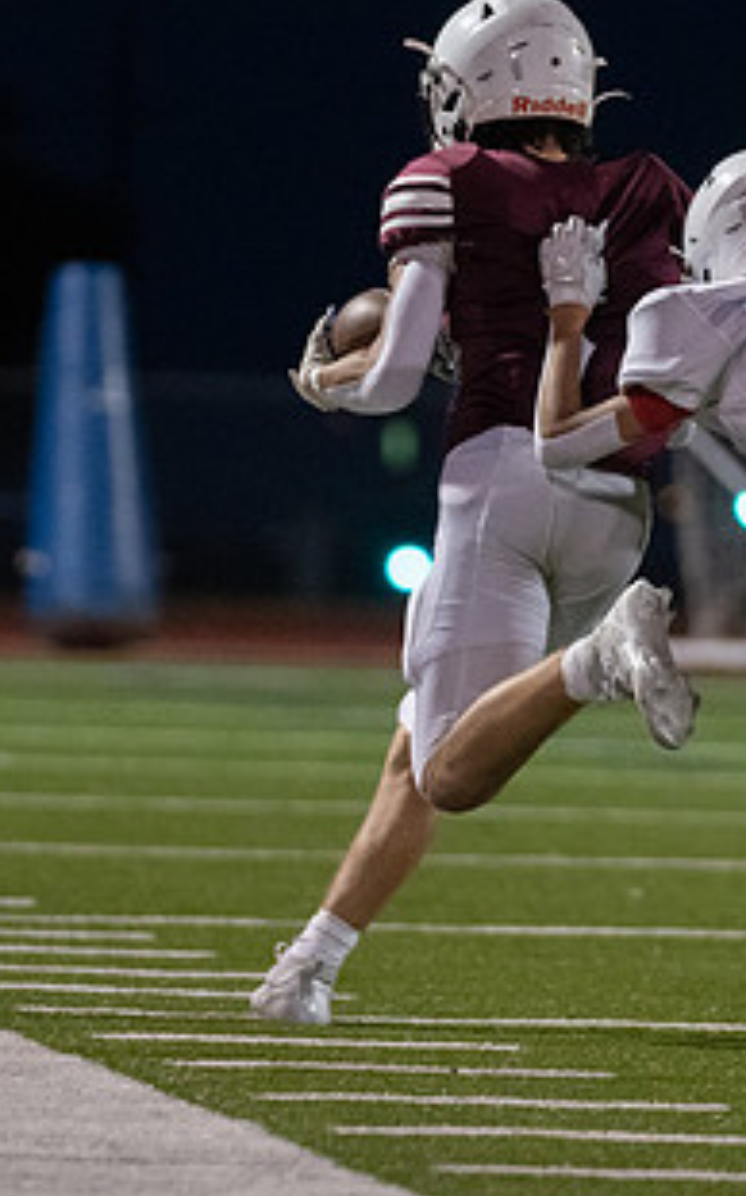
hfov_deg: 3.1
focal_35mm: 429
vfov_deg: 4.9
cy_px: 451
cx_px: 303
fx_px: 13975
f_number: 2.8
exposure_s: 1/1250
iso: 5000
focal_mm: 167
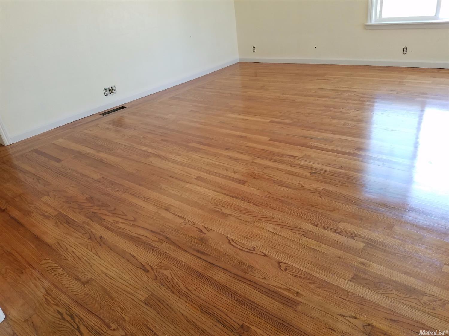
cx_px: 224
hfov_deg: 67.3
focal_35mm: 26
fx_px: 337
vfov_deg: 53.0
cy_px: 168
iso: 80
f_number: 1.7
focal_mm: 4.2
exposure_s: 1/60
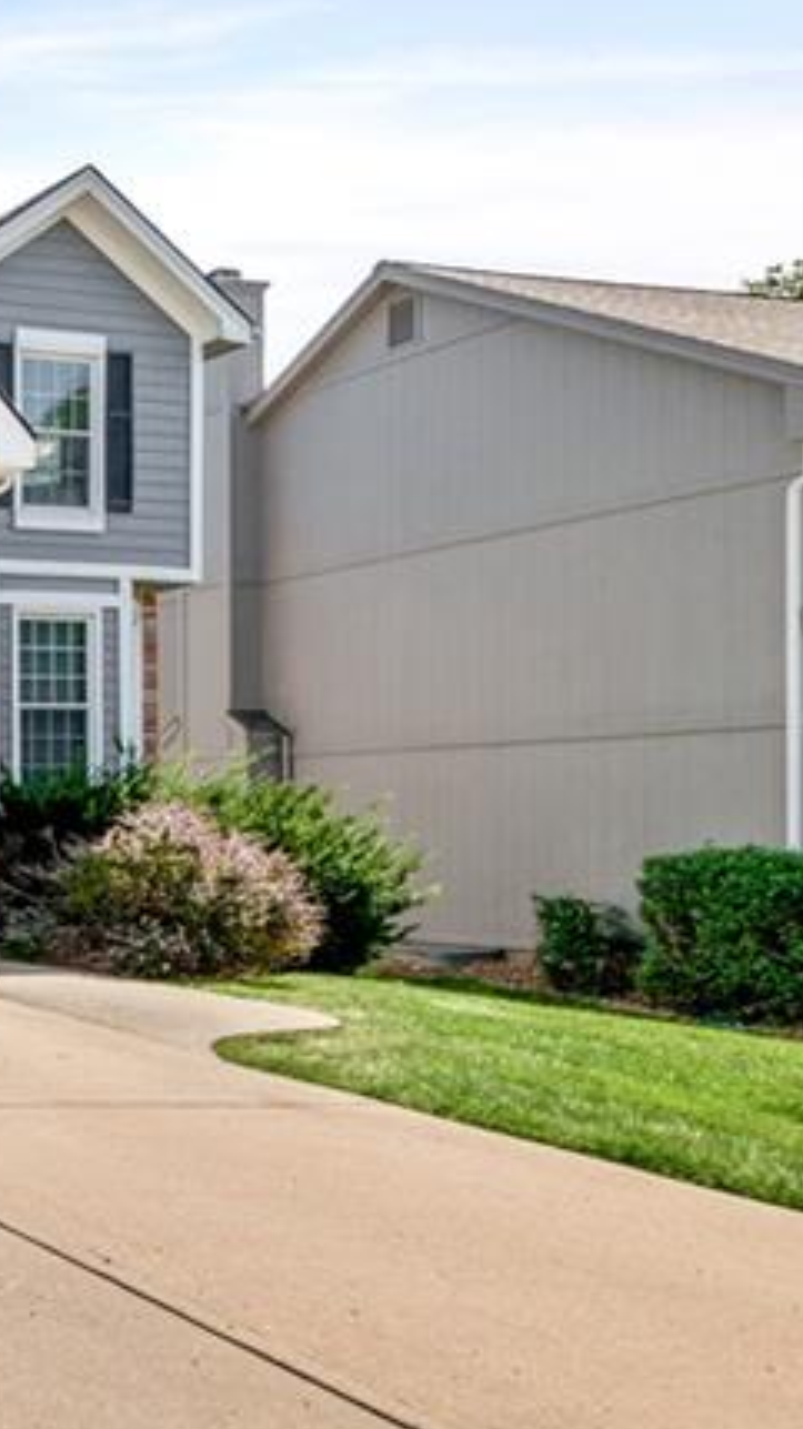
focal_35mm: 35
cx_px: -690
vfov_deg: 56.4
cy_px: 831
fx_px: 1326
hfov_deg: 20.9
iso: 400
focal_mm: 14
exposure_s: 1/500
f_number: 11
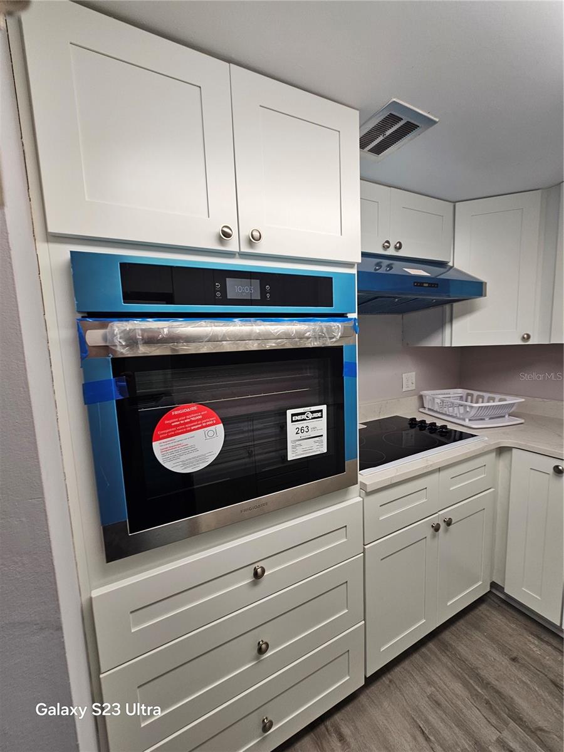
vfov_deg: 106.2
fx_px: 282
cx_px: 282
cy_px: 376
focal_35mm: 13
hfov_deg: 89.9
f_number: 2.2
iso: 50
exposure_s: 1/60
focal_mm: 2.2
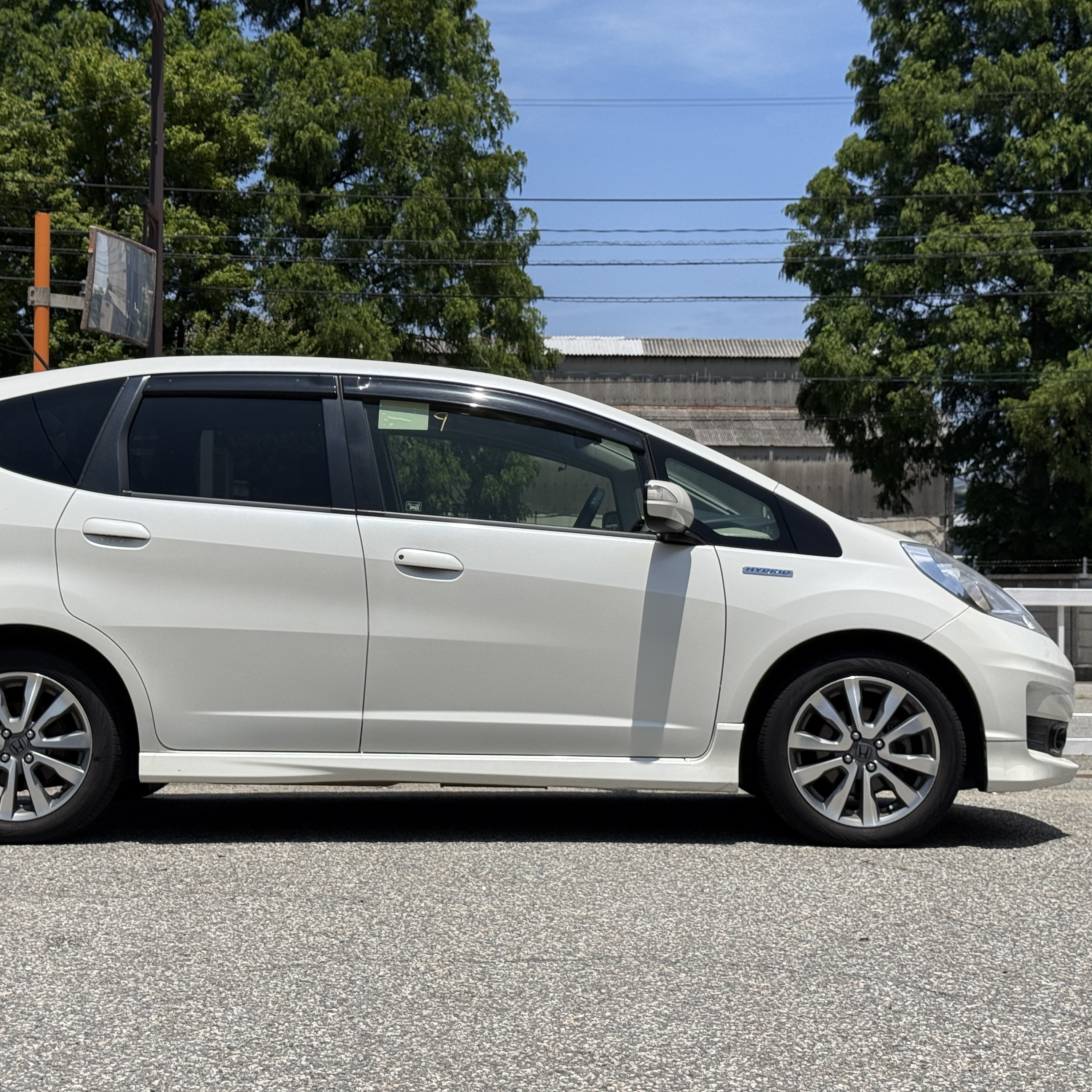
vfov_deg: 30.0
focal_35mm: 57
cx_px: 450
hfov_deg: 30.0
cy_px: 545
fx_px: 2034
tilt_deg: +1.6
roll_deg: -0.1
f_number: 1.78
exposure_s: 1/8772
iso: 64
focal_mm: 6.76
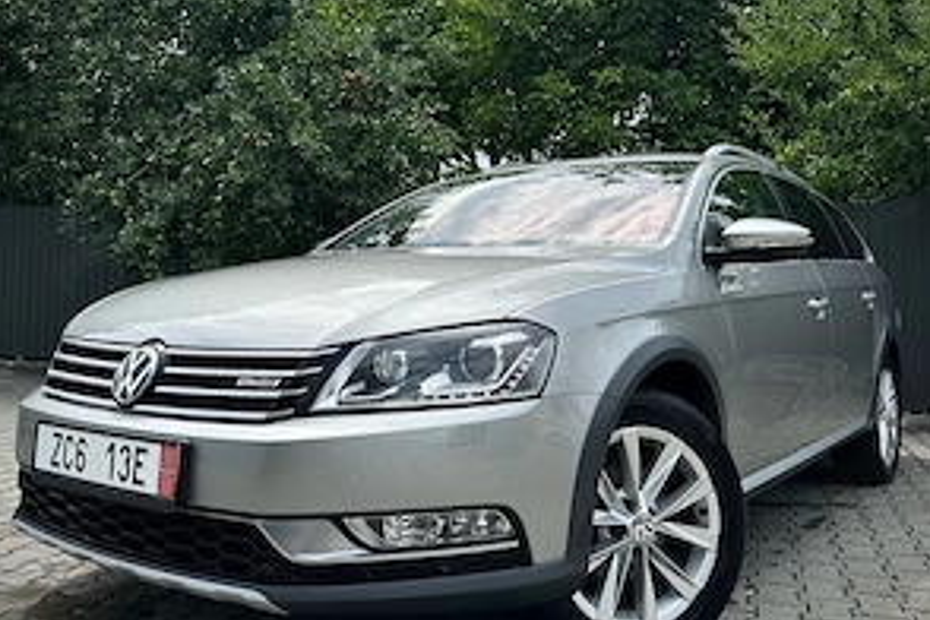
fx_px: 878
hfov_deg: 55.8
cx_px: 462
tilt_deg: +3.6
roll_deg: -2.7
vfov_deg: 38.7
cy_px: 247
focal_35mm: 34
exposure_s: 1/3597
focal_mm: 6.86
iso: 80
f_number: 1.78
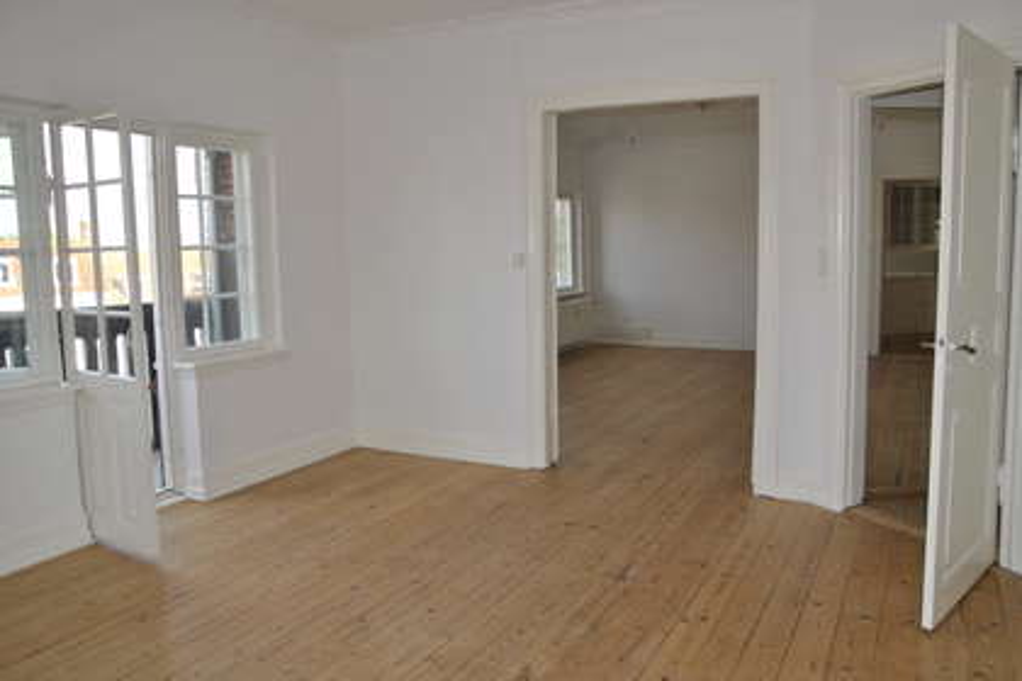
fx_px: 766
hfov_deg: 67.4
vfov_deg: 47.9
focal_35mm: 27
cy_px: 340
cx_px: 511
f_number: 5.6
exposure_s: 1/125
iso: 160
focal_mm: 18
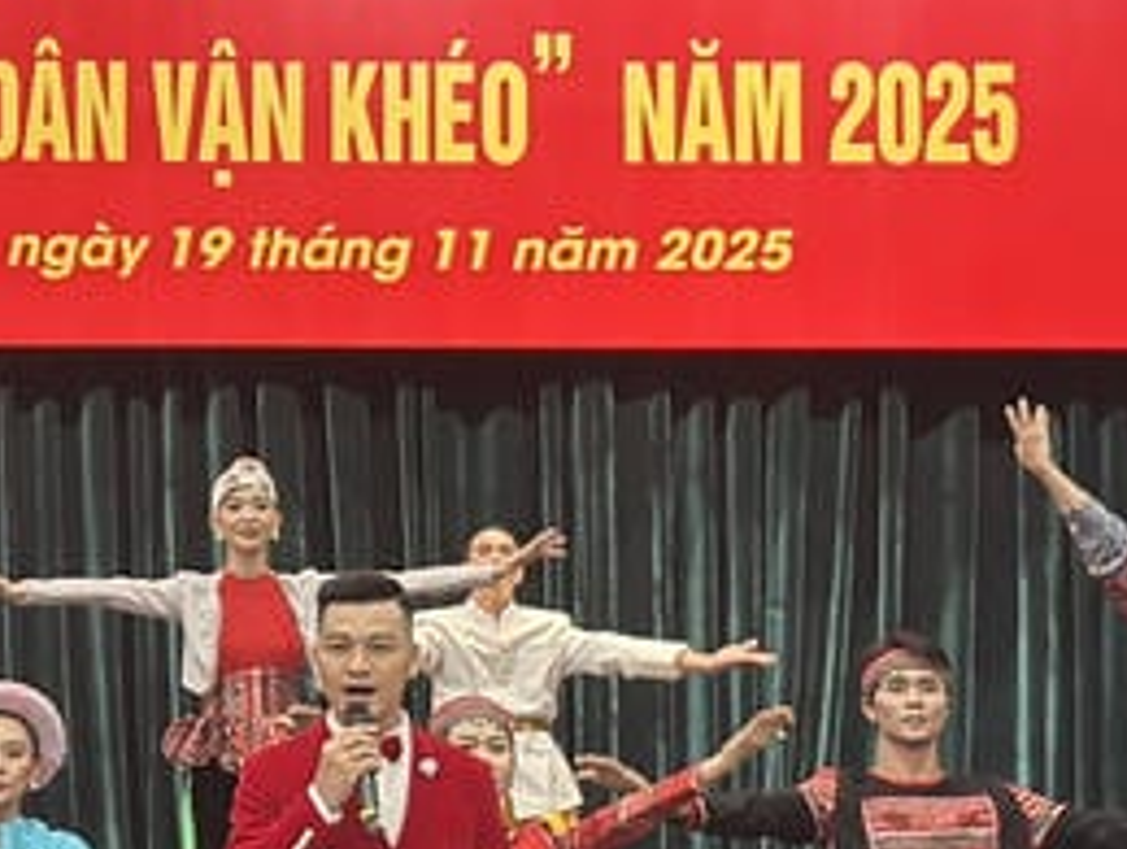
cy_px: 401
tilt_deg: +5.7
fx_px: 6031
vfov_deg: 8.0
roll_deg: -0.4
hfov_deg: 10.2
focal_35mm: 185
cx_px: -792
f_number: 1.78
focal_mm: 6.86
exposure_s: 1/100
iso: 125
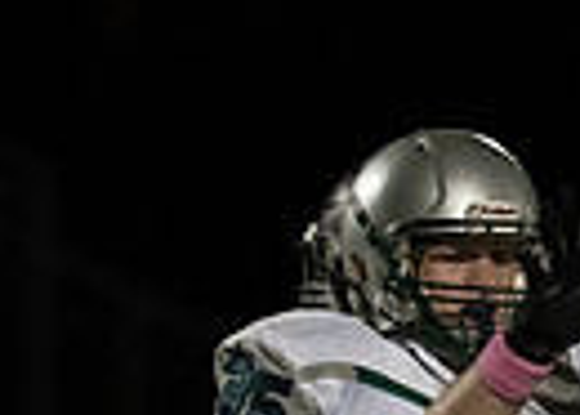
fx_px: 25727
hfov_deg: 1.3
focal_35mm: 1561
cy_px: 729
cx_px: 676
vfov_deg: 0.9
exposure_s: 1/1000
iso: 1600
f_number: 2.8
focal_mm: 200
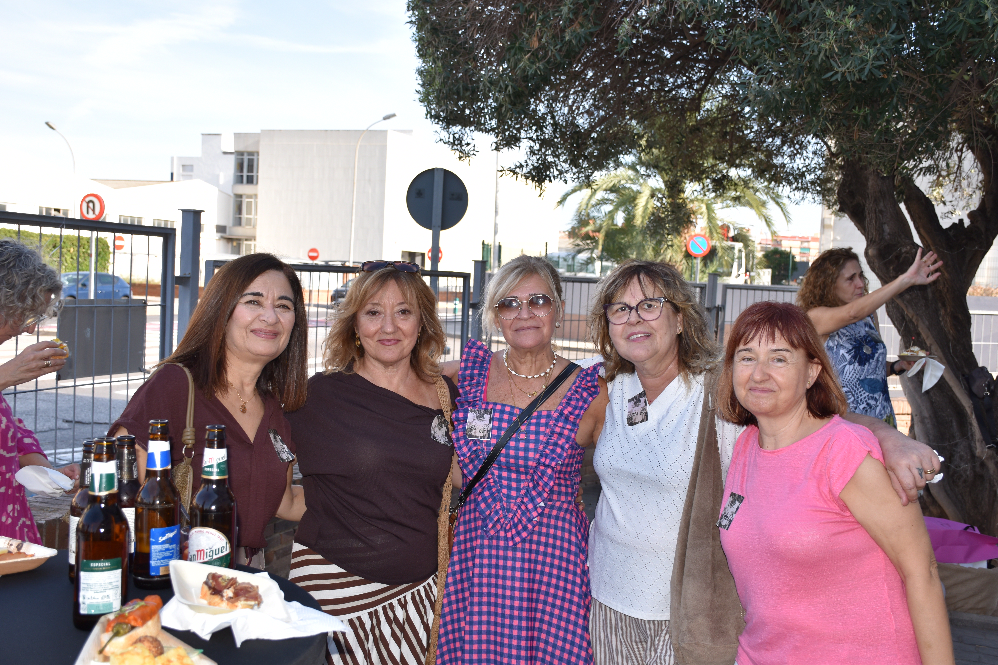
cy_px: 332
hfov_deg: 47.9
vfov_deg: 33.0
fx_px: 1123
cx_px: 499
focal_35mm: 40
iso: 100
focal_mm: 27
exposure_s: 1/160
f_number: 6.3
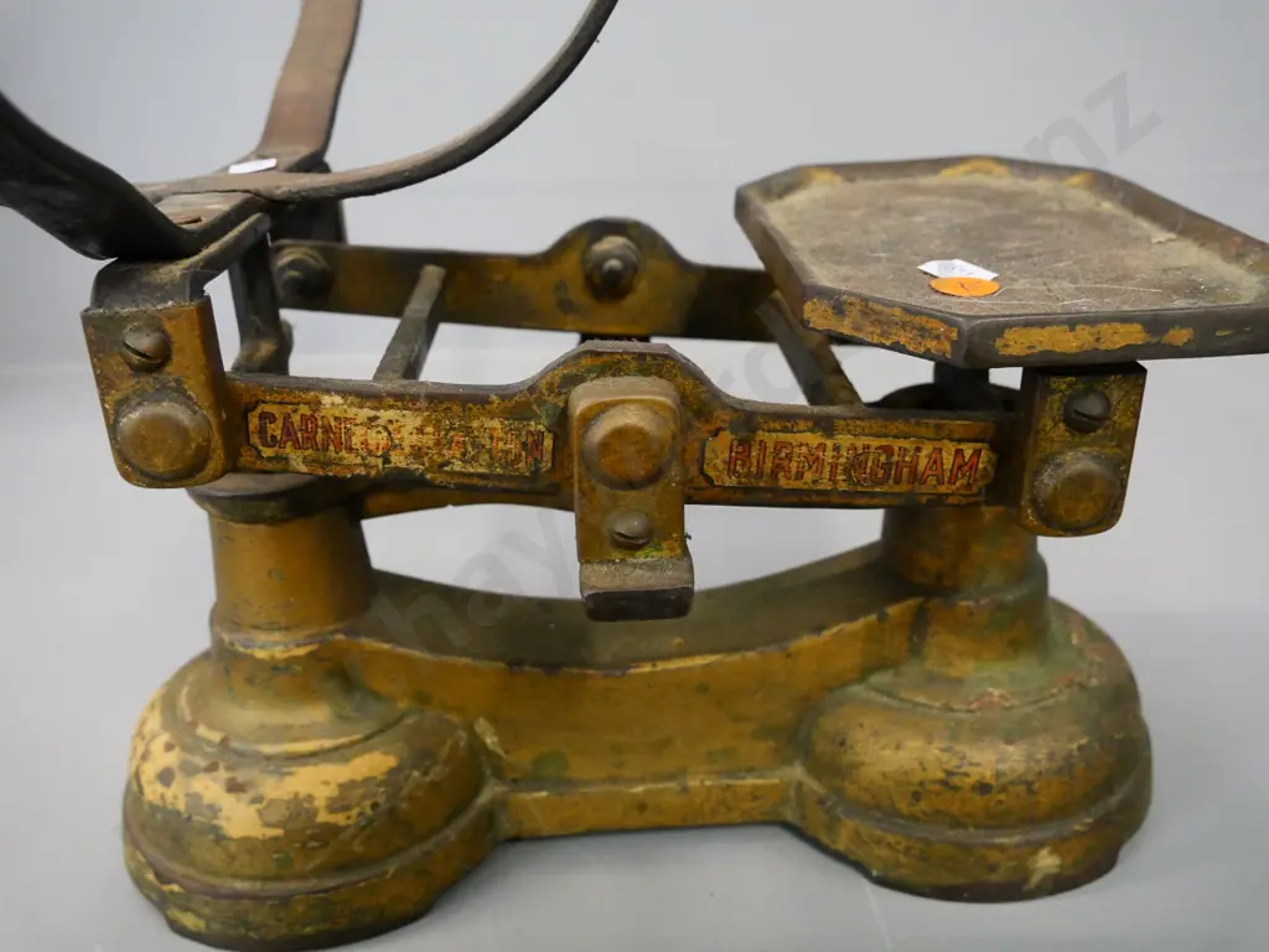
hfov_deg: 54.0
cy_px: 476
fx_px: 1246
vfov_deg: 41.8
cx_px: 634
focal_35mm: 34
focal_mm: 17
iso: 3200
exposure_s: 1/50
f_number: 5
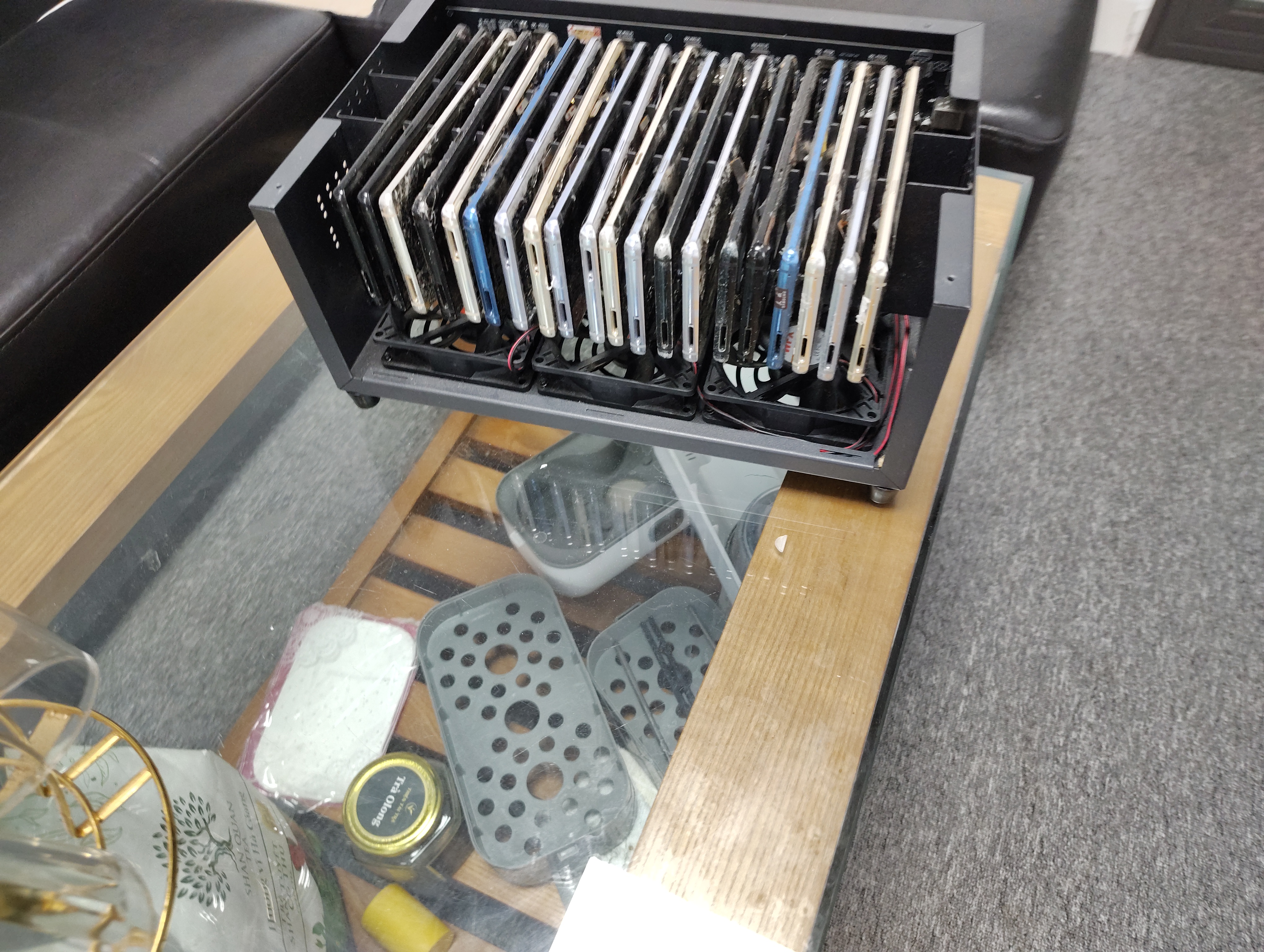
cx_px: 632
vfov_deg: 56.9
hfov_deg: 71.5
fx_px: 878
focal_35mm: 24
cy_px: 476
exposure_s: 1/50
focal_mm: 5.56
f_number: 1.8
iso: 819
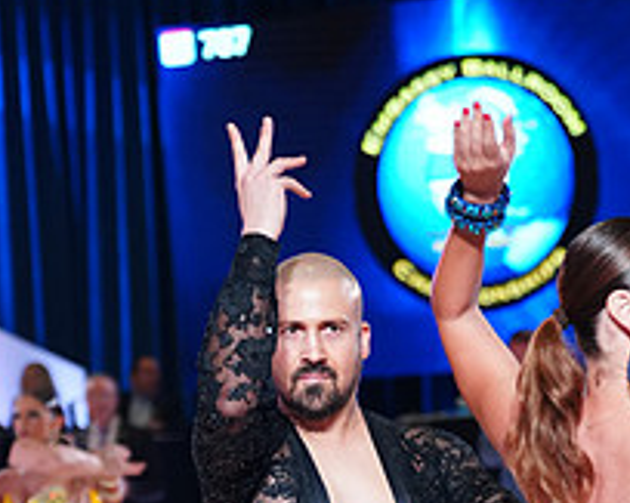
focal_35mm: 187
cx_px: 400
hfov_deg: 10.3
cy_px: 679
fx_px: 3485
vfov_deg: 8.1
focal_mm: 70
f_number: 2.8
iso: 2000
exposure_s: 1/400
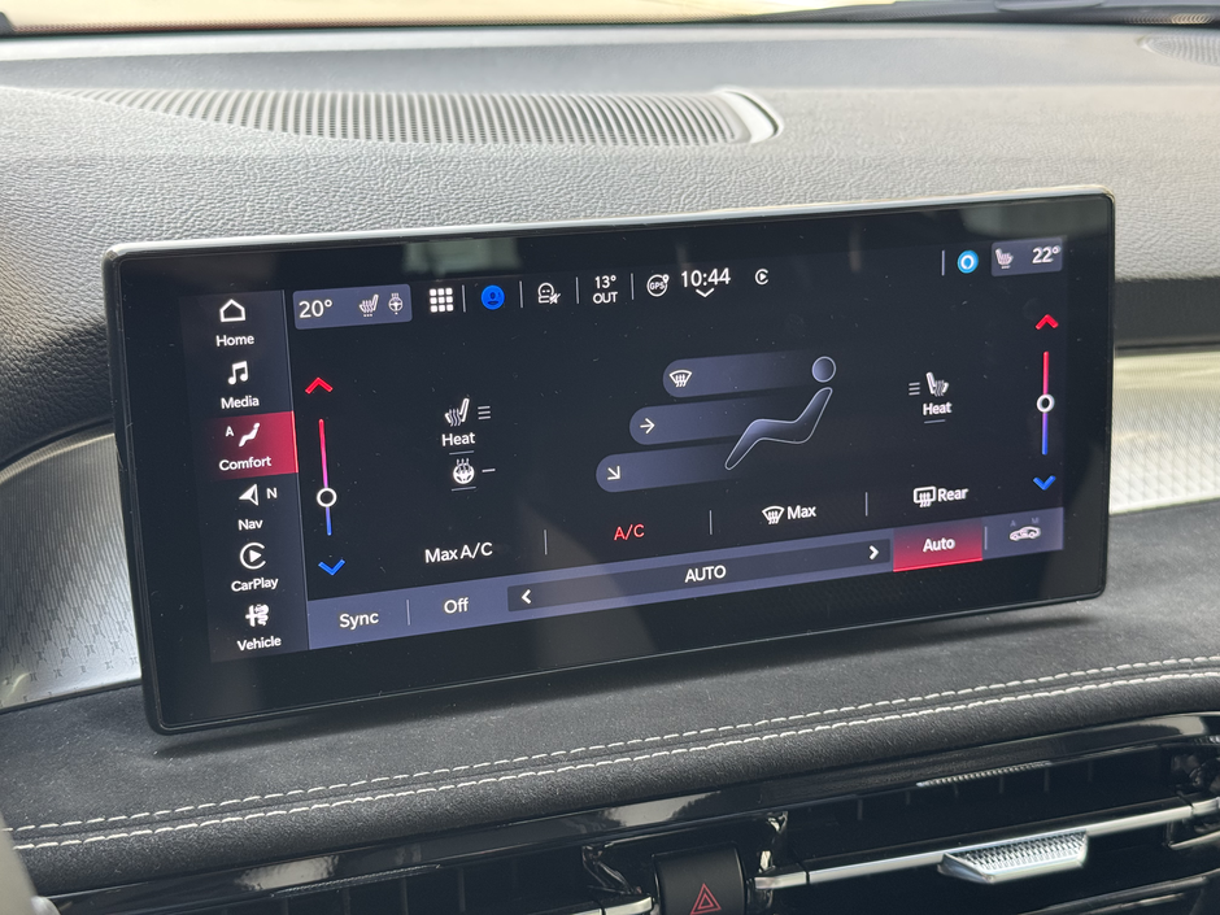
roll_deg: -1.5
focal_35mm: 48
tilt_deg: -18.9
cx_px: 610
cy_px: 458
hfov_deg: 39.7
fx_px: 1692
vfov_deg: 30.3
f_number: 1.78
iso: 80
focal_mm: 6.76
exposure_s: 1/121
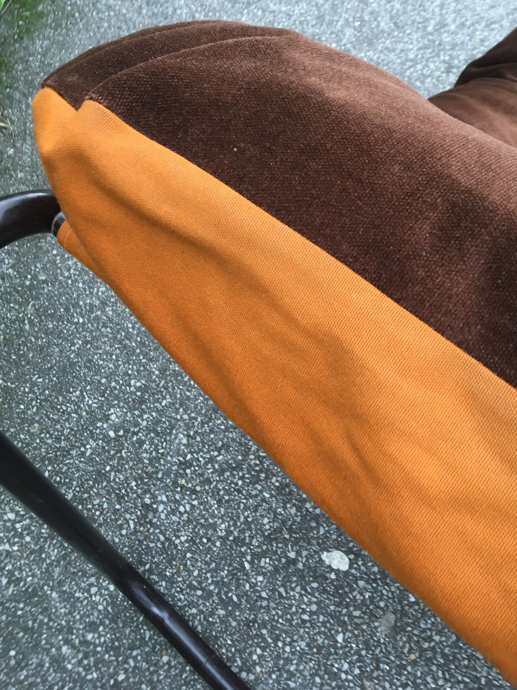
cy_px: 260
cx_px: 293
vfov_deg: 49.7
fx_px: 737
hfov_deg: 38.6
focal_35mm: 37
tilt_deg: -59.0
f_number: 2.2
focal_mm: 4.15
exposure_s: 1/33
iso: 100
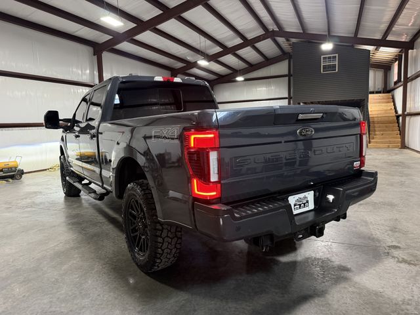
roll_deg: +4.0
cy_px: 158
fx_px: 291
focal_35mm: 24
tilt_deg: -6.3
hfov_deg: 71.6
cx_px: 210
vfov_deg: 56.8
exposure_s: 1/60
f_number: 1.78
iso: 320
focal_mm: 6.76
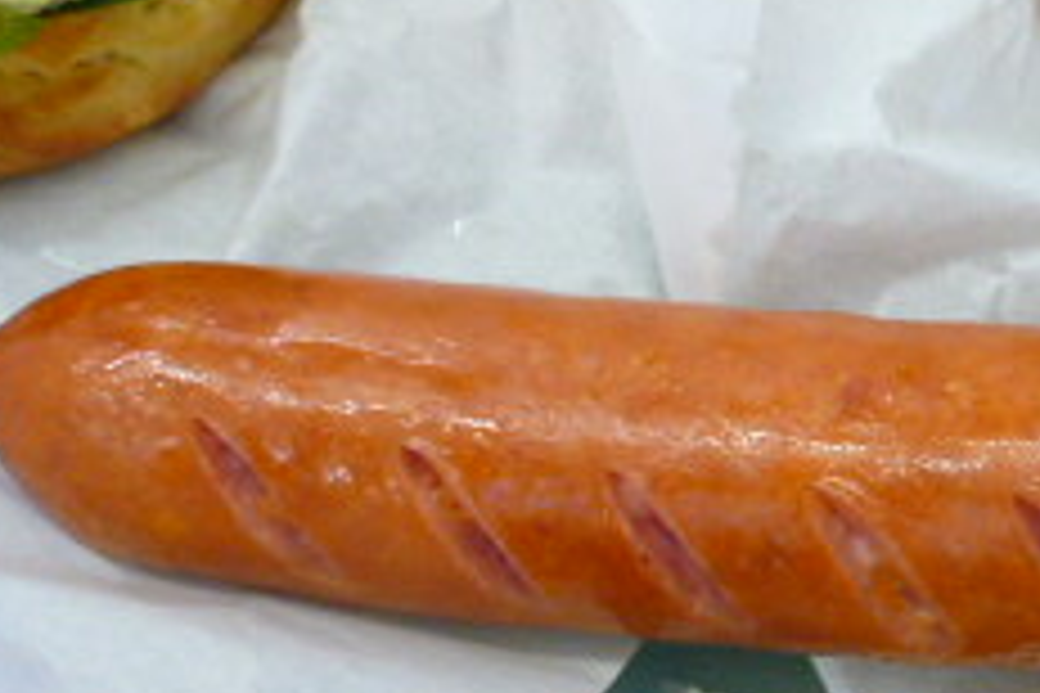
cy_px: 508
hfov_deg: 27.2
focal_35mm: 72
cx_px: 905
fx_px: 2080
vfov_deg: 18.8
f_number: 2.8
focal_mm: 4.4
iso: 320
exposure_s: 1/30
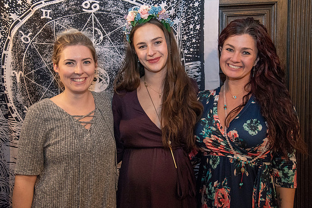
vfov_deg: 31.3
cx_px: 151
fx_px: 371
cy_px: 109
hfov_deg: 45.6
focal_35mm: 43
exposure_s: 1/200
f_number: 4
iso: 3200
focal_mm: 38
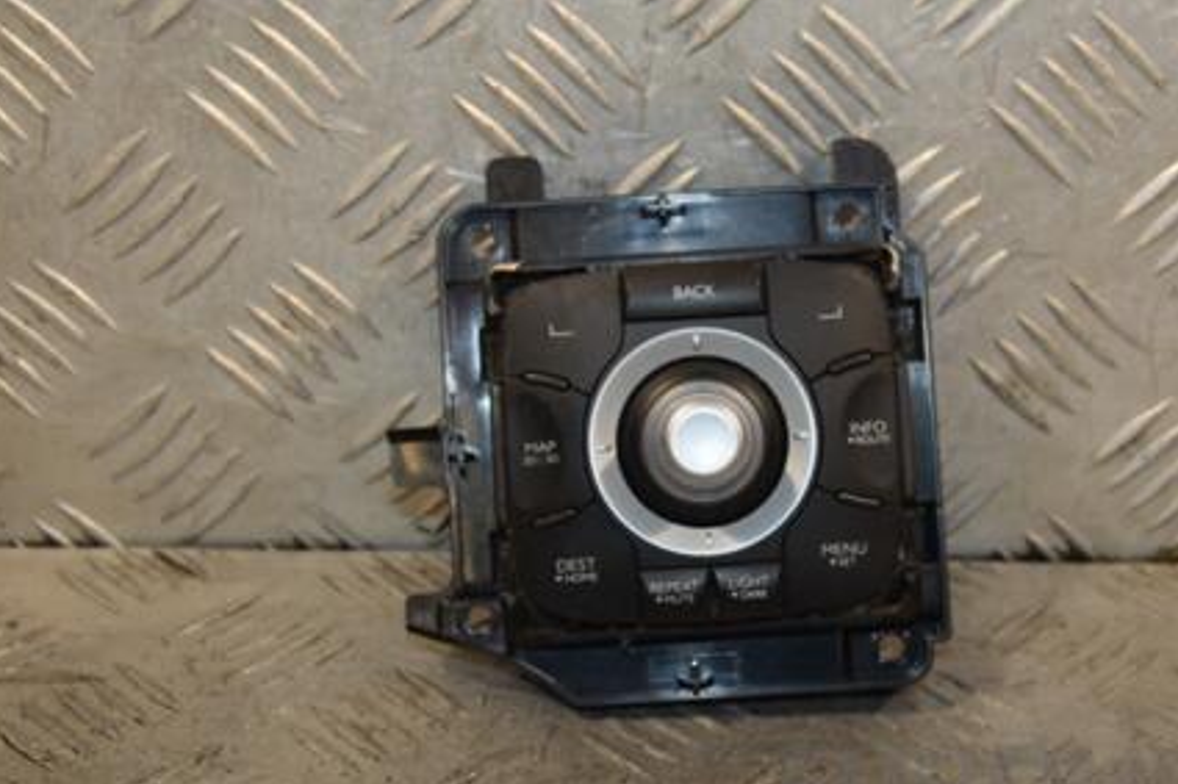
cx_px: 726
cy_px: 418
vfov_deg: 18.9
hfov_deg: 28.0
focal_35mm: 72
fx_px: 2355
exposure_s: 1/200
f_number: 5.6
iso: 800
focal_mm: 34
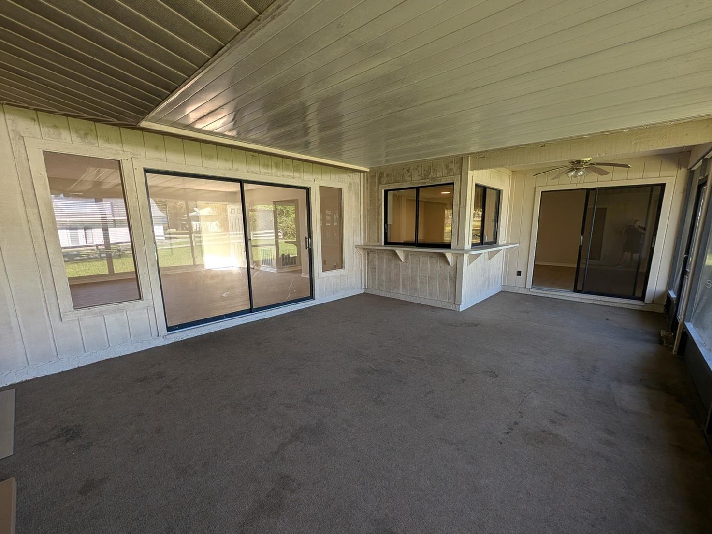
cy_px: 284
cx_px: 366
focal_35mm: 13
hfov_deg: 106.1
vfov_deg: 89.8
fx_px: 267
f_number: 1.7
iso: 49
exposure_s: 1/178
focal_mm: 2.02
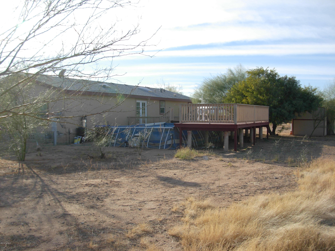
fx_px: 368
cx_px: 168
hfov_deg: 49.0
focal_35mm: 38
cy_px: 126
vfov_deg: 37.7
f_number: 2.9
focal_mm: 6.3
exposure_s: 1/813
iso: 79
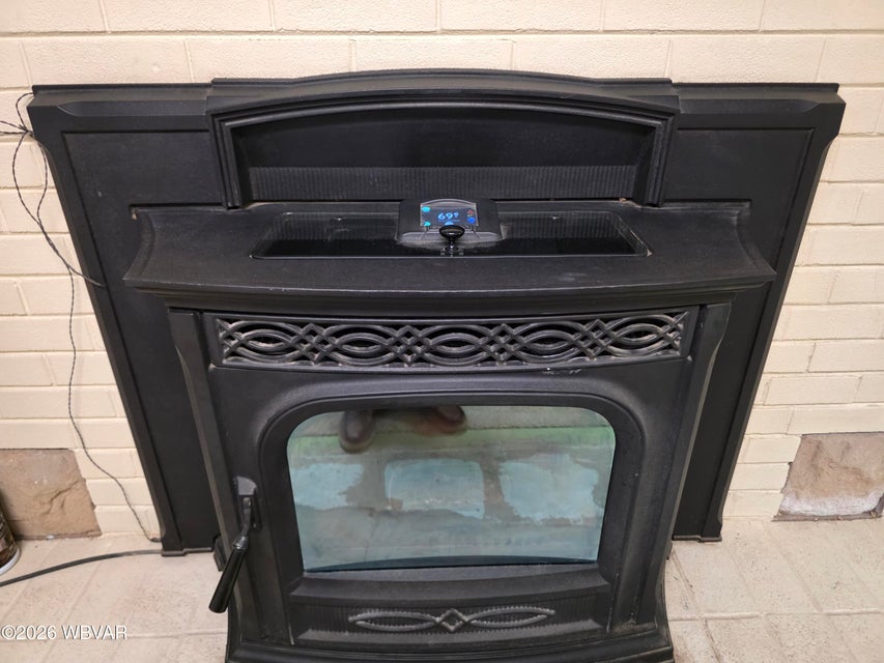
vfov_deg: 58.9
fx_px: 587
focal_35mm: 23
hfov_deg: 73.9
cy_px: 332
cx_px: 442
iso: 1600
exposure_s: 1/30
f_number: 1.7
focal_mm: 6.3
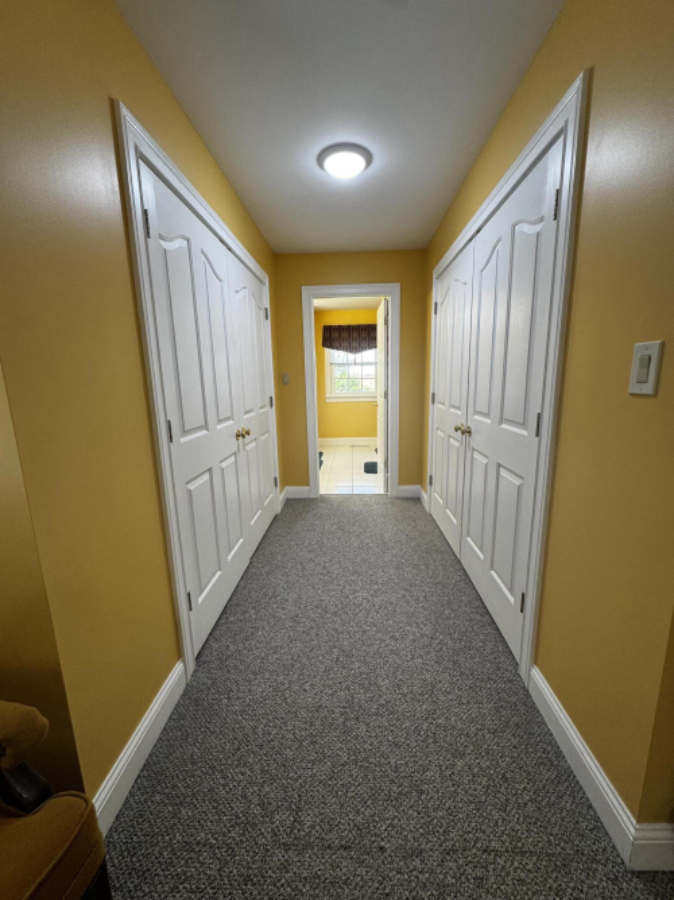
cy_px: 450
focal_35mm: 14
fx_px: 364
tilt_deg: -10.7
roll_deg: +2.0
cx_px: 337
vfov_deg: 102.1
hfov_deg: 85.7
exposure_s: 1/120
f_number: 2.2
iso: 160
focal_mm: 2.22
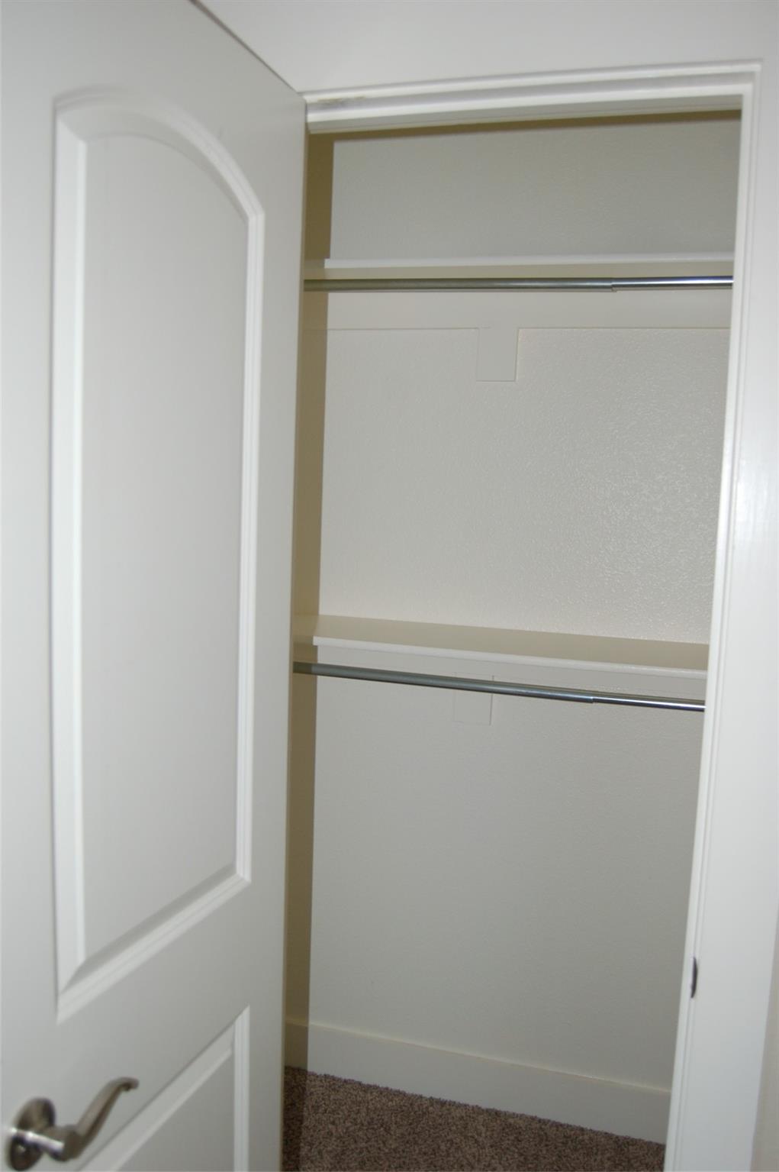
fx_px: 975
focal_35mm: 30
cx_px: 390
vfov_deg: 62.0
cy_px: 586
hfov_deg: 43.5
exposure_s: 1/60
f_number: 3.8
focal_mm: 20
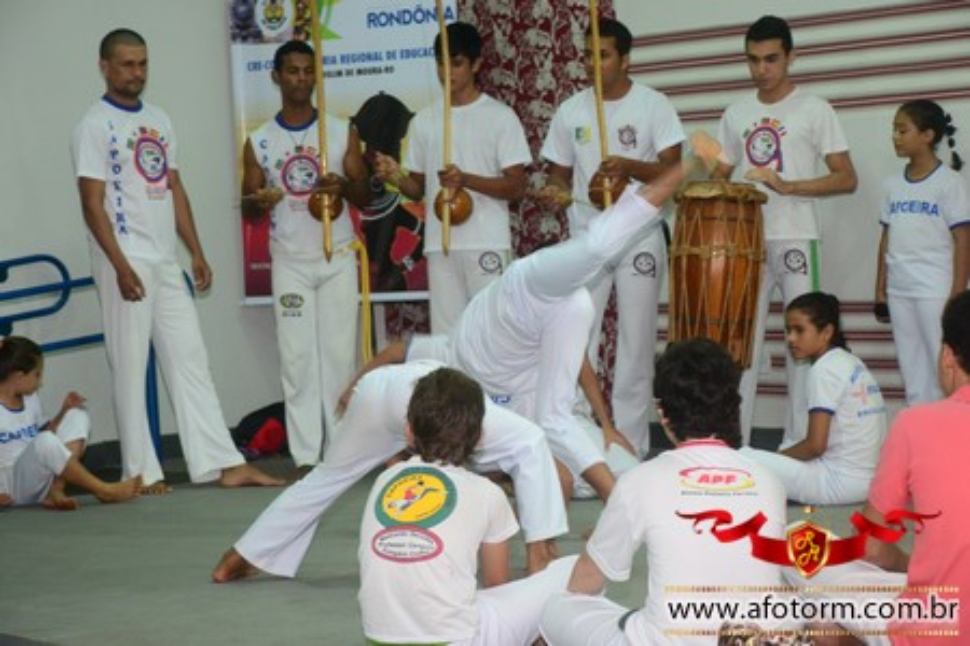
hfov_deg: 21.9
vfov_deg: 14.7
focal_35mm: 93
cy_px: 323
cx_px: 485
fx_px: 2506
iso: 1600
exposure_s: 1/80
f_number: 5
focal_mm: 62
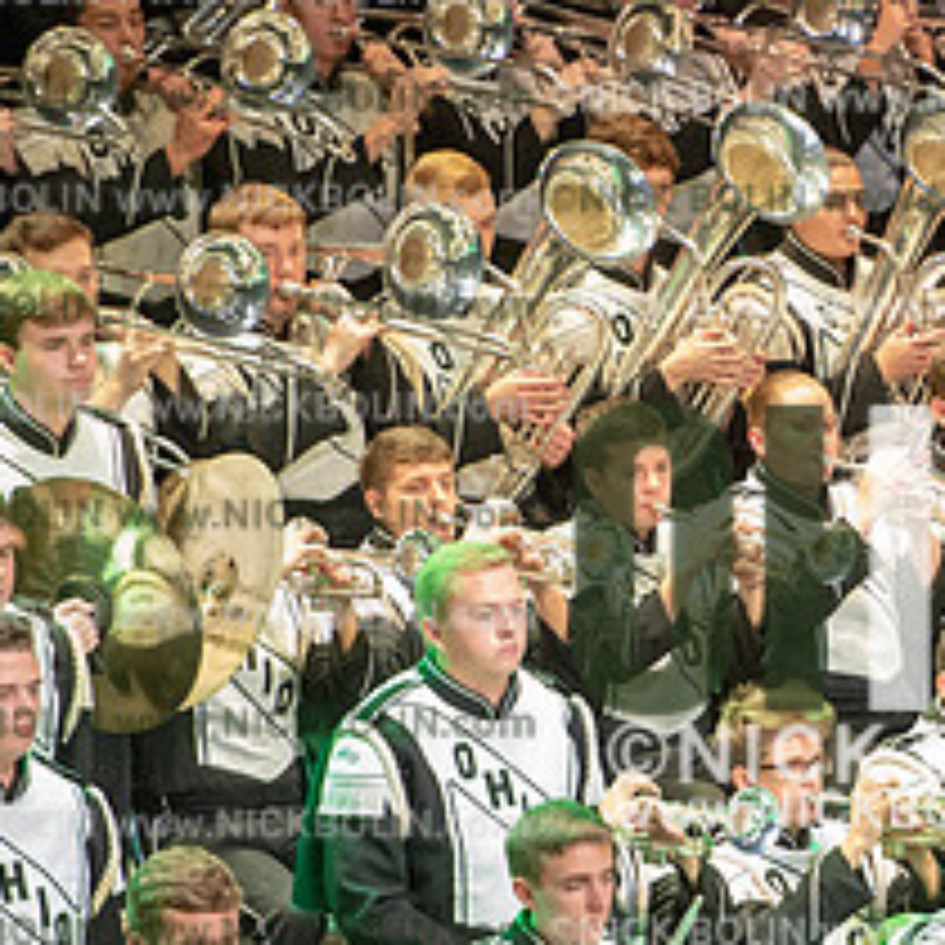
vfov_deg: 3.7
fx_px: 14516
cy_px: 616
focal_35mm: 470
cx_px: 891
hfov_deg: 3.7
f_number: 2.8
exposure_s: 1/800
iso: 8000
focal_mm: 200
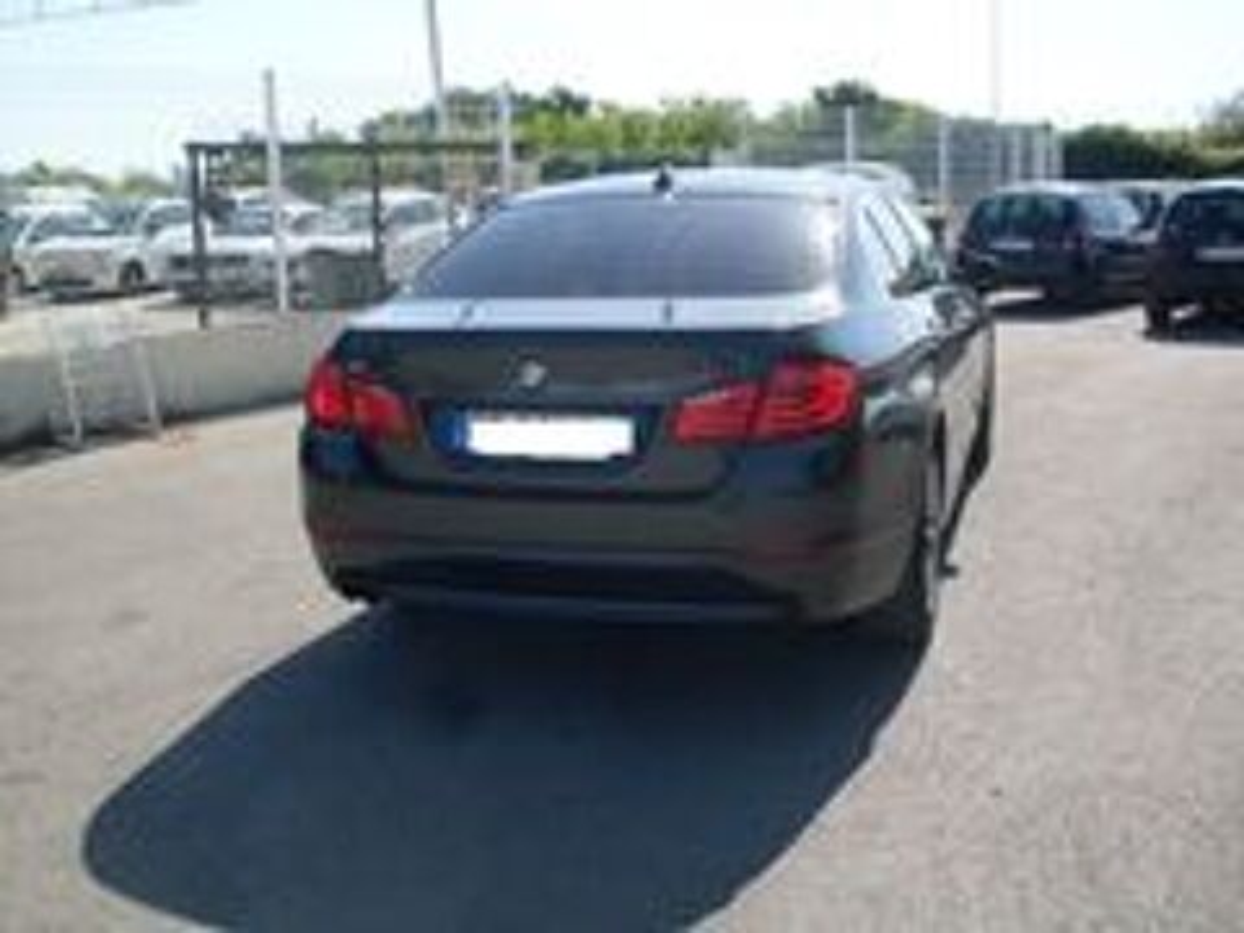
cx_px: 622
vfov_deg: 37.7
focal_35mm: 38
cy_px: 466
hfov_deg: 49.0
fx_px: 1366
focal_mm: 6.3
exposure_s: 1/180
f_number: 8.4
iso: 80
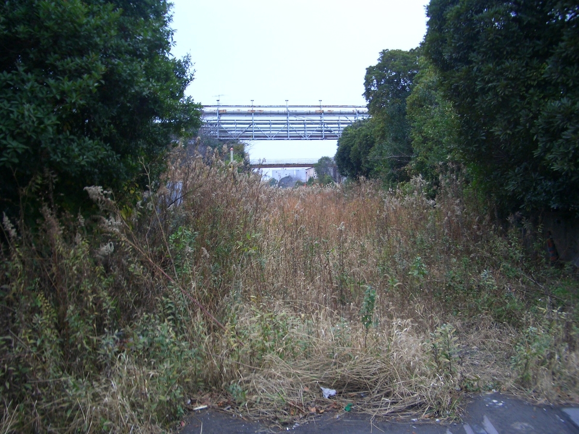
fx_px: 585
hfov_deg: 52.6
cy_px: 217
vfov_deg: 40.7
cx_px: 290
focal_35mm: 35
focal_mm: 5.8
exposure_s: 1/80
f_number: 2.6
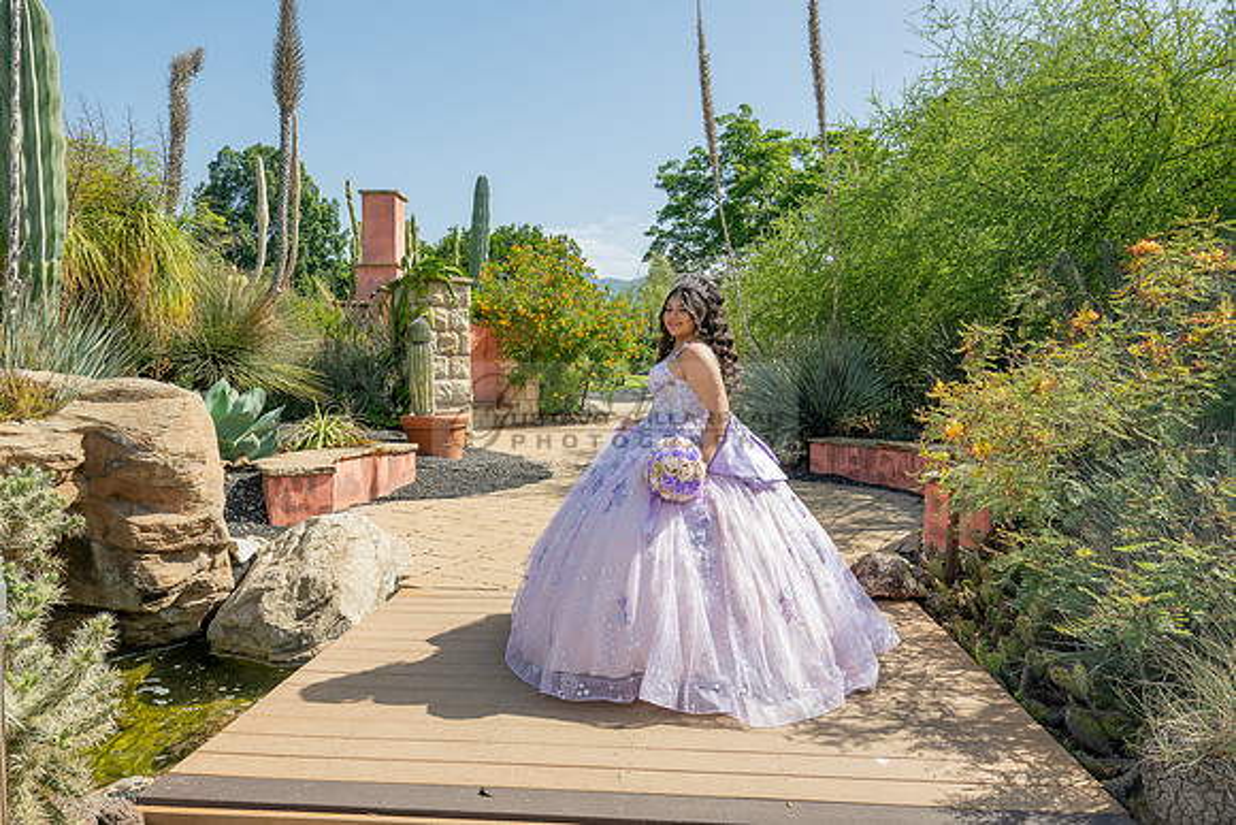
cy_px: 412
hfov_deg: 73.7
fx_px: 824
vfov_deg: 53.2
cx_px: 618
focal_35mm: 24
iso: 200
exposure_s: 1/200
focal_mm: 24
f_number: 10
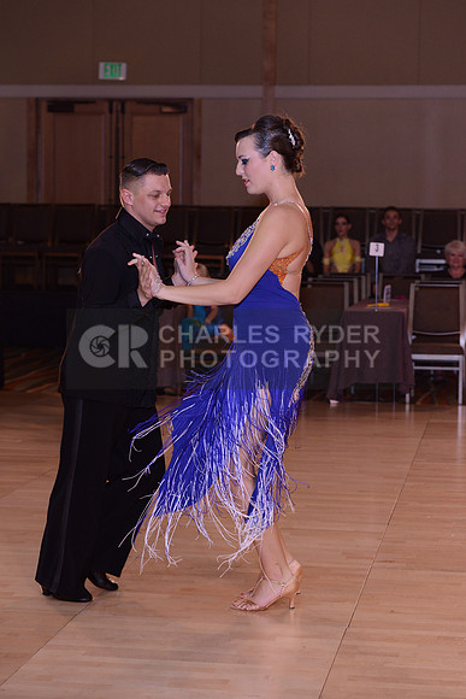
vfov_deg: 22.6
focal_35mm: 90
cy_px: 350
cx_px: 233
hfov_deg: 15.2
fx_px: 1746
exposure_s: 1/250
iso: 1600
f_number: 5
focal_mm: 90
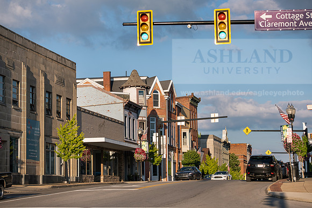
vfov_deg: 14.9
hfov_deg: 22.1
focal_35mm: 92
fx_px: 797
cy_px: 104
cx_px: 156
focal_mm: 92
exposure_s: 1/320
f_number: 4.5
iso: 50
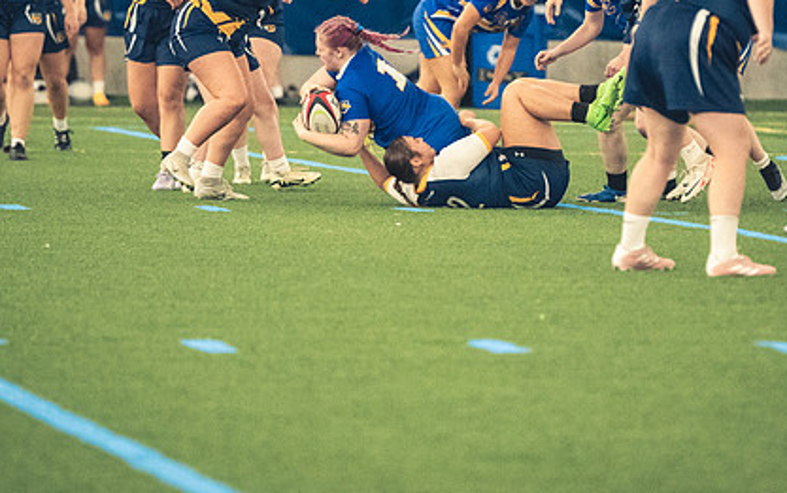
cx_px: 438
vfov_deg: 3.1
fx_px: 9119
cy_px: 162
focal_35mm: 425
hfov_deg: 4.9
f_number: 2.8
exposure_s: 1/500
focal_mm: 200
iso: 12800
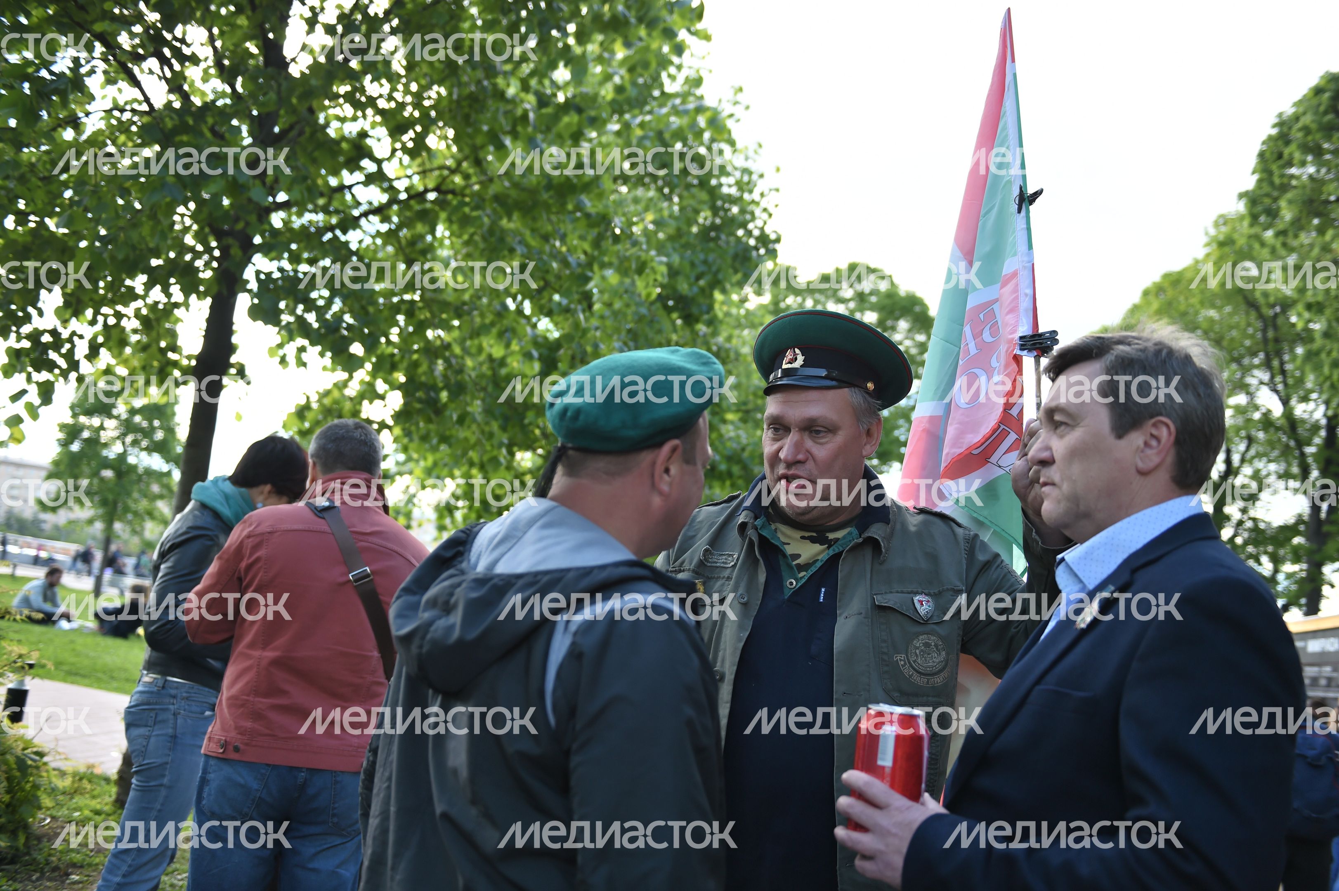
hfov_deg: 58.7
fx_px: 1190
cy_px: 446
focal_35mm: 32
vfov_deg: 41.1
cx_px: 670
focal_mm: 32
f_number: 2.8
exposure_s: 1/1250
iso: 250
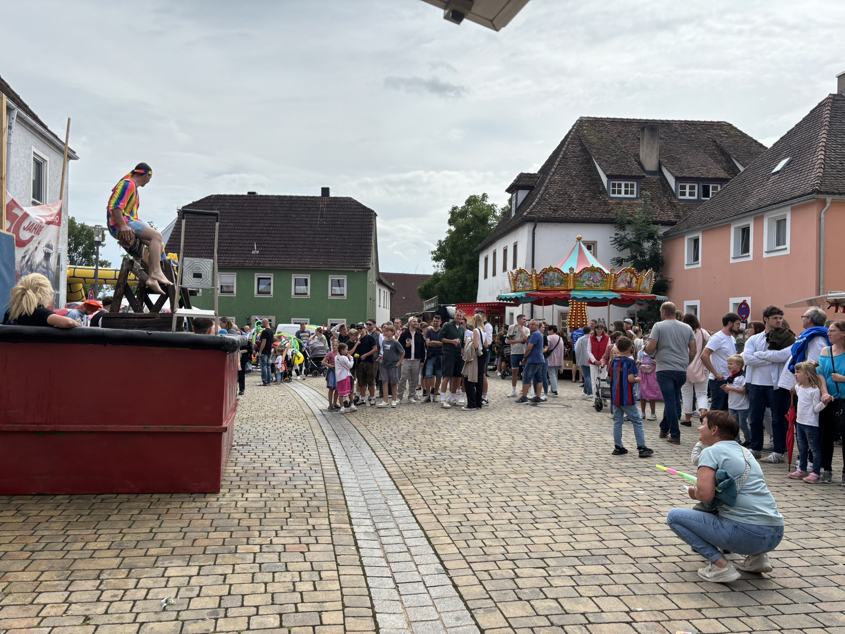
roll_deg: -1.5
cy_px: 317
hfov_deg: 67.3
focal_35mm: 26
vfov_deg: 53.1
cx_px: 422
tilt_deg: -0.4
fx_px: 635
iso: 50
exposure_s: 1/3650
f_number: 1.6
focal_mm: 5.96
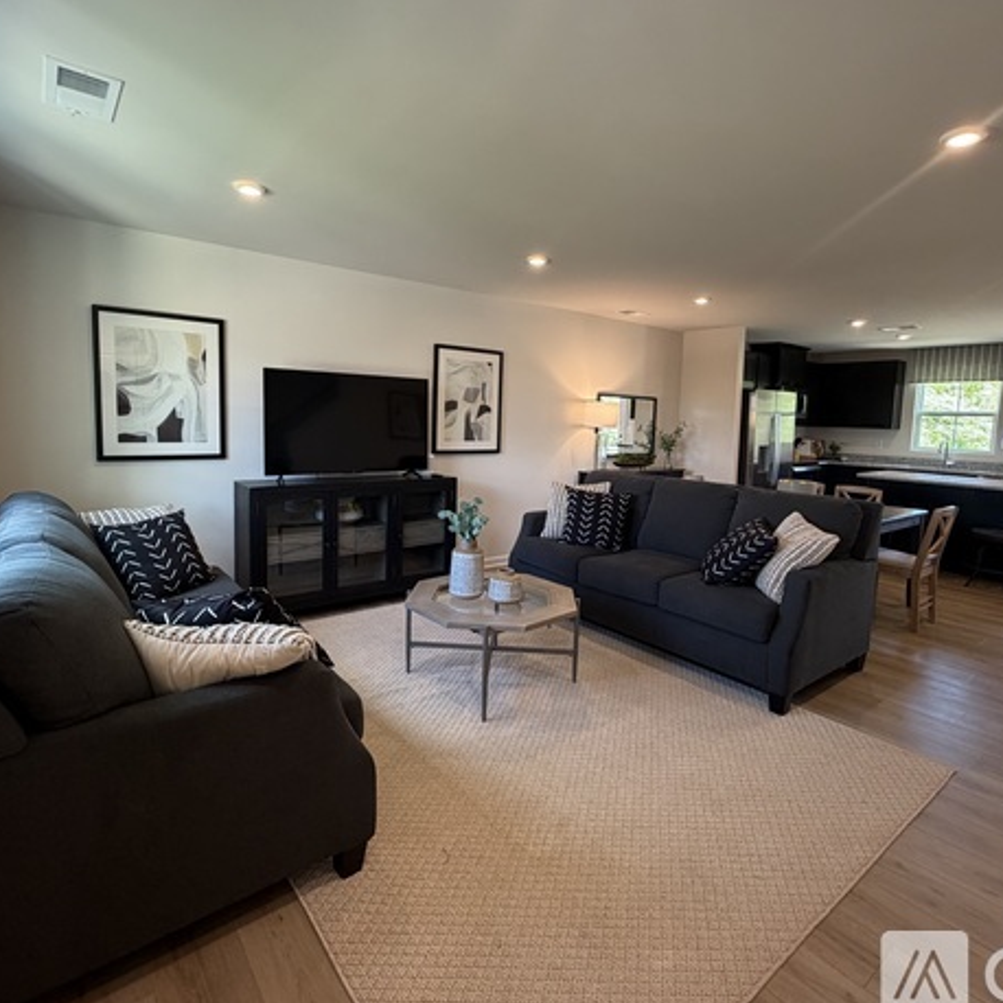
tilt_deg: -6.3
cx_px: 505
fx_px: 590
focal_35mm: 18
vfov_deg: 80.6
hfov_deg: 80.7
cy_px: 471
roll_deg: -0.7
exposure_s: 1/120
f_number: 2.2
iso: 200
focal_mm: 2.22
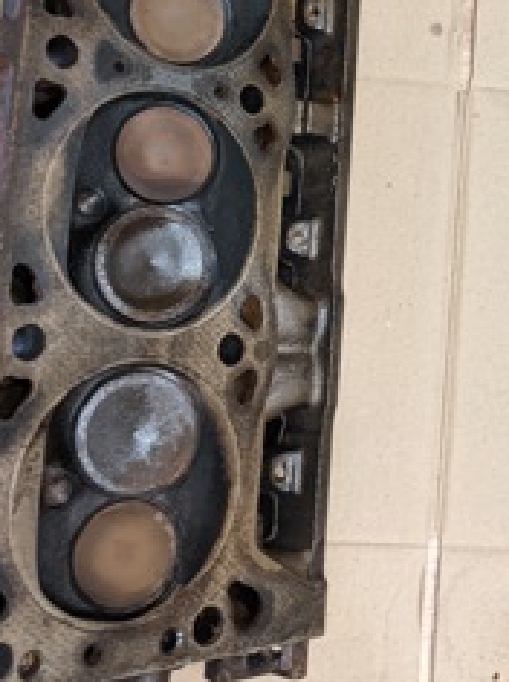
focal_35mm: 55
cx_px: 502
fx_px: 1082
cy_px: 147
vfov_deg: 34.1
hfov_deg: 25.3
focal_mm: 4.44
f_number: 1.8
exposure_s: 1/25
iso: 371
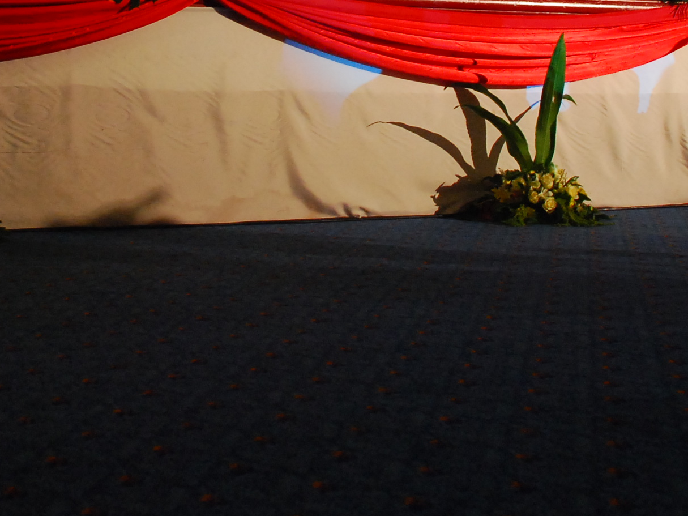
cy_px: -20
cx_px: 286
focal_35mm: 62
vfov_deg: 22.6
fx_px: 1232
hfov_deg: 31.1
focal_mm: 18
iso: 1000
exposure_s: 1/20
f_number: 5.6
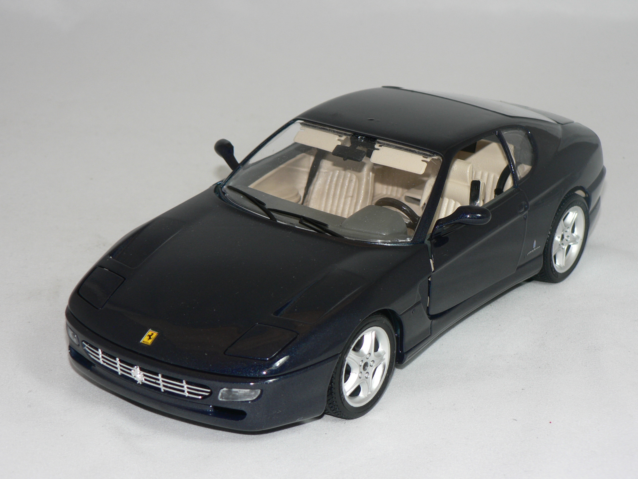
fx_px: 1548
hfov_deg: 23.3
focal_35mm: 84
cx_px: 319
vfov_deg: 17.6
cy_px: 240
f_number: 3.2
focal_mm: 14
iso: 80
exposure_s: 1/60
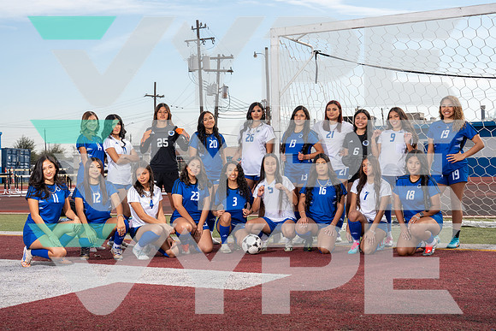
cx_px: 248
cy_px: 166
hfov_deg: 36.2
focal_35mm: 55
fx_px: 758
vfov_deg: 24.6
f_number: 9
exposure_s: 1/200
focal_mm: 55
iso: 100
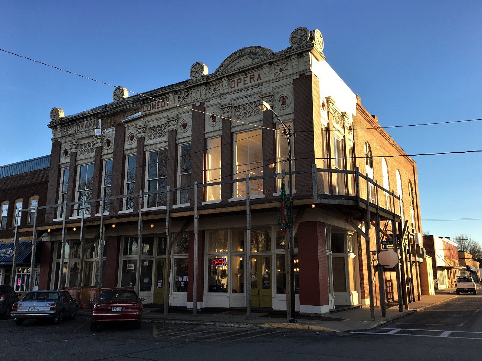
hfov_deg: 60.0
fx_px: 418
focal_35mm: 30
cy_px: 183
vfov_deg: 46.8
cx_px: 245
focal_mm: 4.15
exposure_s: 1/379
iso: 25
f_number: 2.2
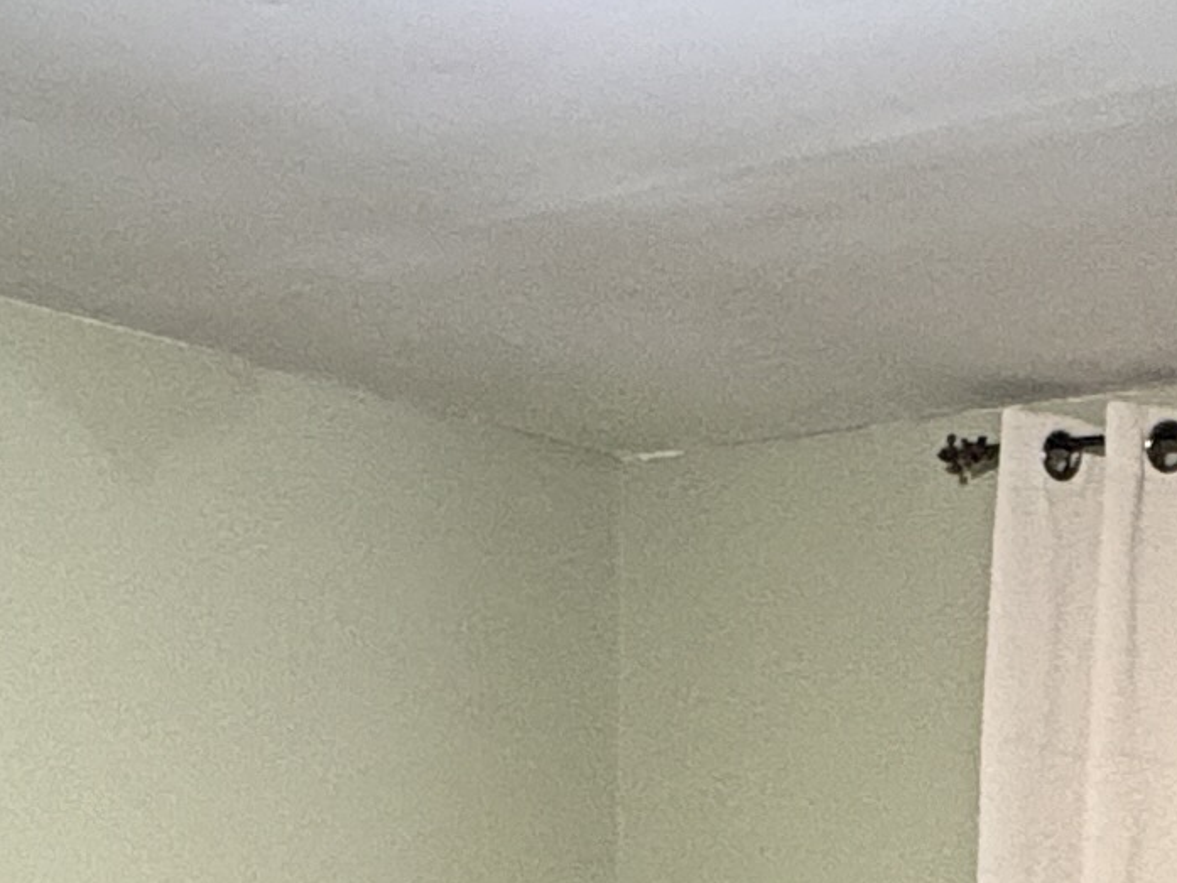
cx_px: 903
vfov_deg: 15.5
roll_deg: -2.4
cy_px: 1619
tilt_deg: -12.1
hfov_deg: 23.8
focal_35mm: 81
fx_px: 2755
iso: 800
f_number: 2.2
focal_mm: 2.22
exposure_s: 1/30
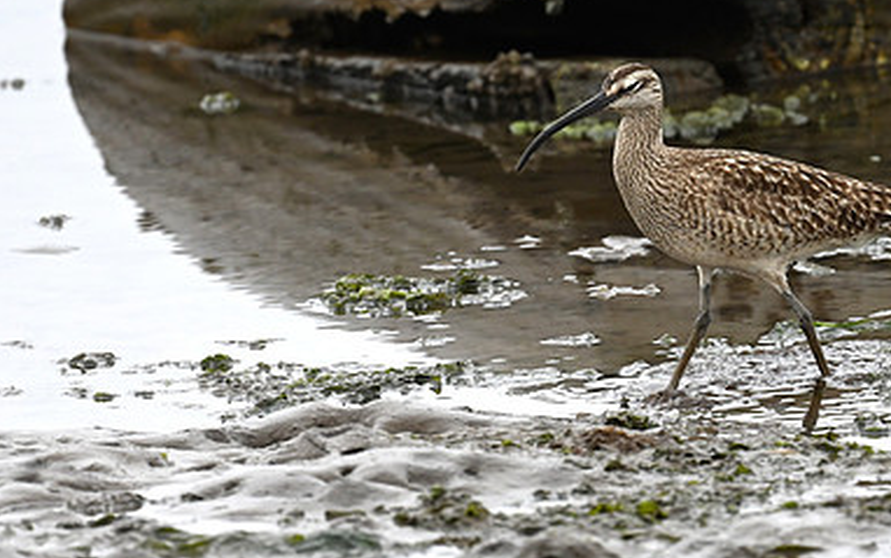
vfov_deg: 1.1
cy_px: 158
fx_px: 30046
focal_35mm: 1237
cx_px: 543
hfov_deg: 1.7
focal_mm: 800
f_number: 6.3
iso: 800
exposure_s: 1/800
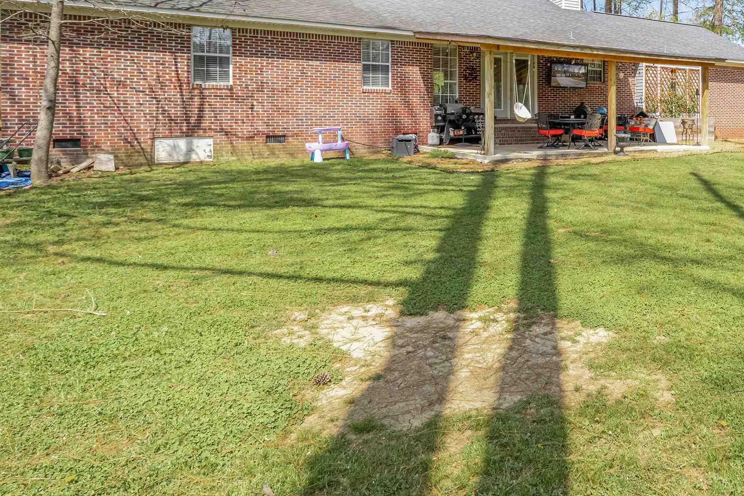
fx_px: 537
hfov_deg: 64.5
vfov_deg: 47.0
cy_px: 101
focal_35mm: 26
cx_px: 573
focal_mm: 10
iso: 640
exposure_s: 1/125
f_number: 7.1
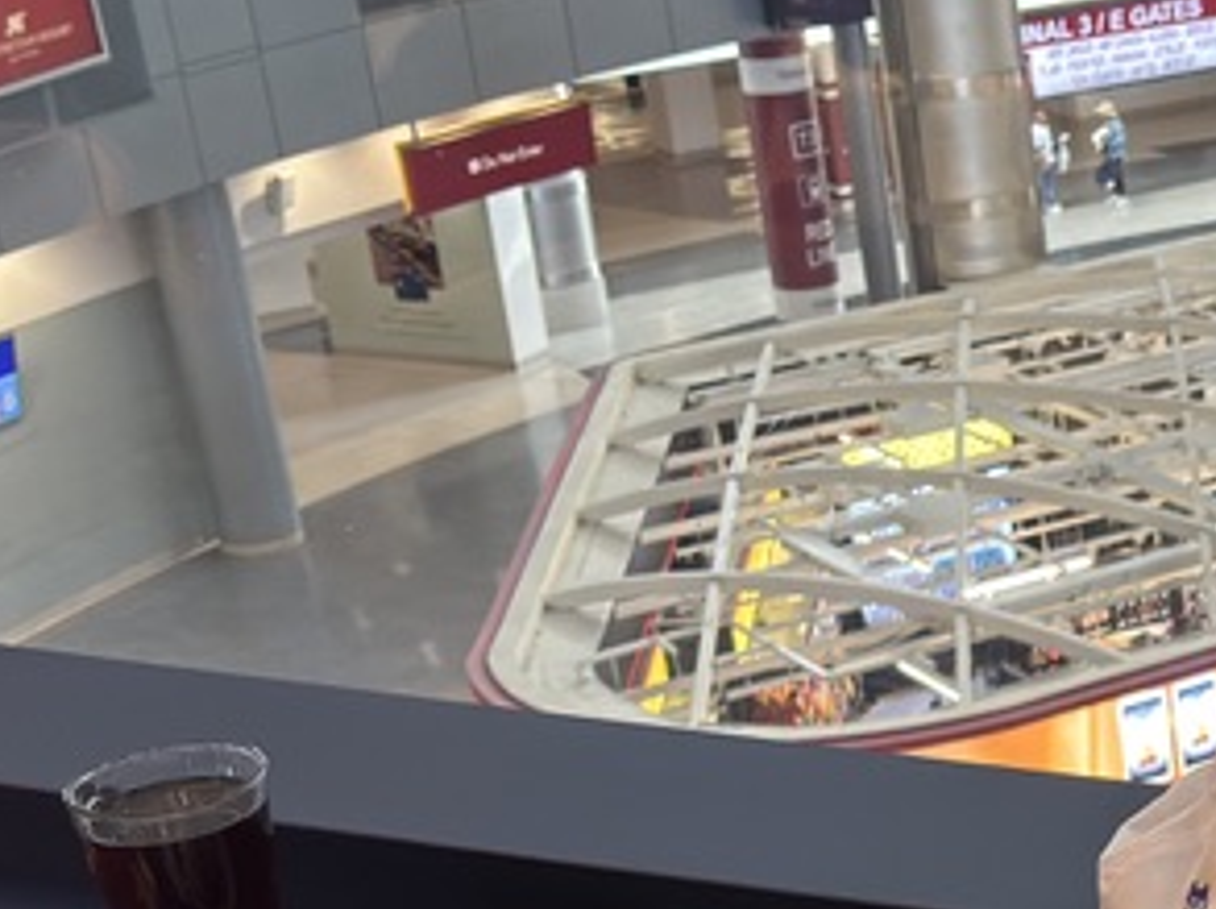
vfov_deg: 16.0
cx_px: 1631
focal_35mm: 91
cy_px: 847
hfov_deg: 19.7
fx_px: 3193
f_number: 1.6
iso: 125
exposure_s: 1/60
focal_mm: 5.96
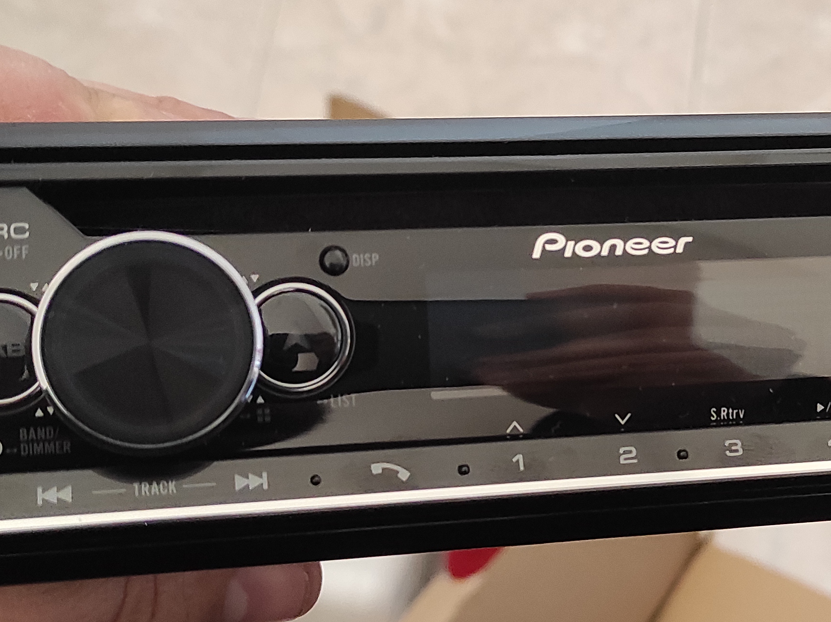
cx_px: 563
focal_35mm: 67
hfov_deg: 28.8
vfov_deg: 21.9
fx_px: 1607
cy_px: 303
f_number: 1.89
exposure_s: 1/30
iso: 1058
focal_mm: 5.43
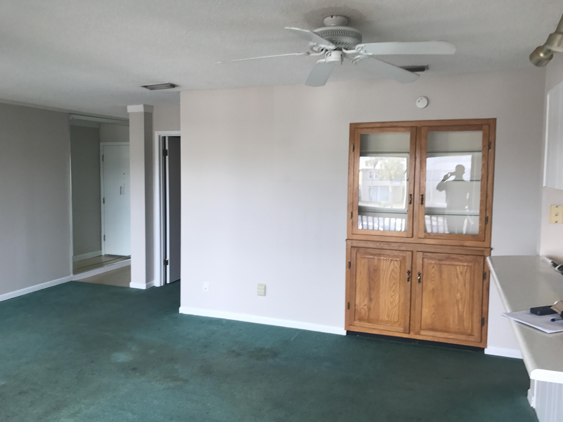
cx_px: 282
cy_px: 211
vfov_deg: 49.7
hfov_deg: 63.4
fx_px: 455
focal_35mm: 28
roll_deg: -2.1
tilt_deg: -1.7
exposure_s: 1/60
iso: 25
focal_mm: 3.99
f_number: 1.8
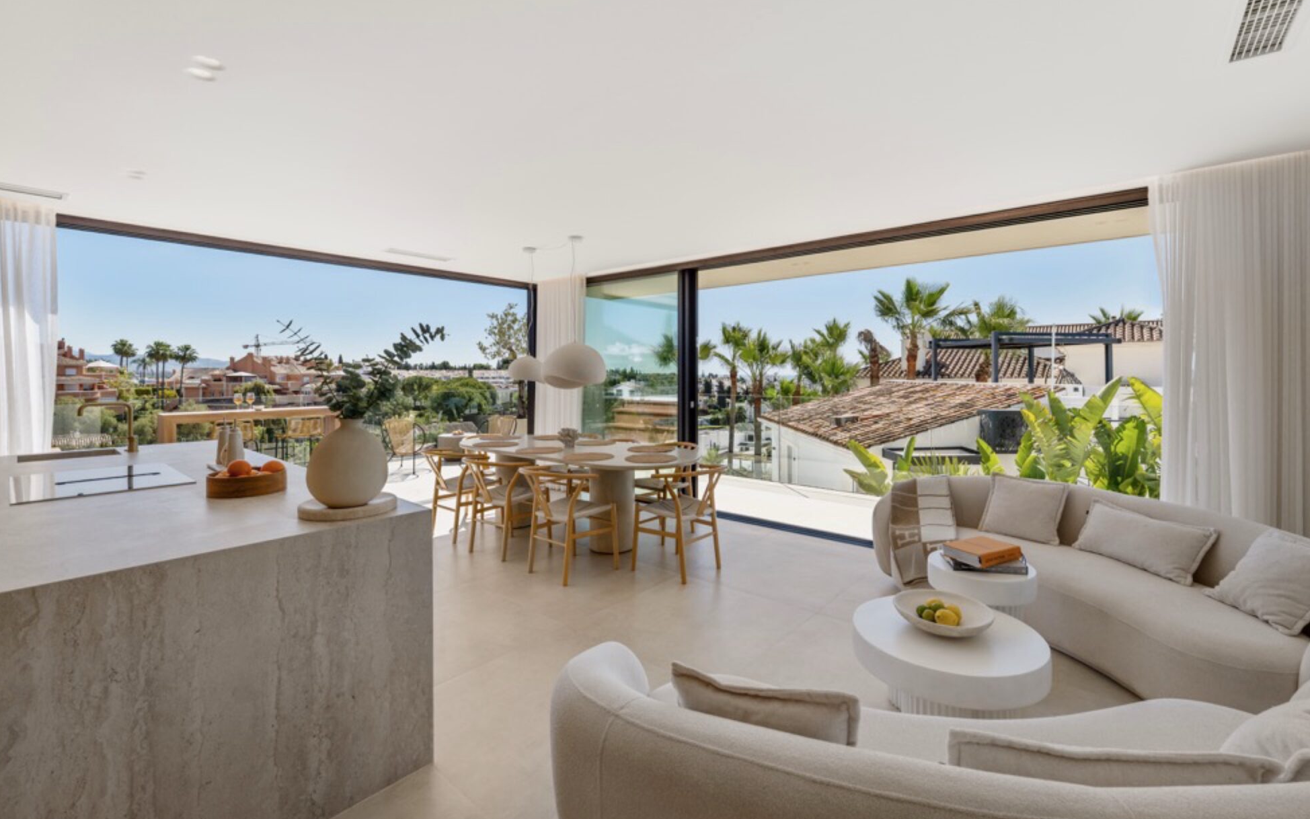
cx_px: 675
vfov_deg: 74.7
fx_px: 536
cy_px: 374
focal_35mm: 15
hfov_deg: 101.4
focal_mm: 14
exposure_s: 1/250
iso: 125
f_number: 9
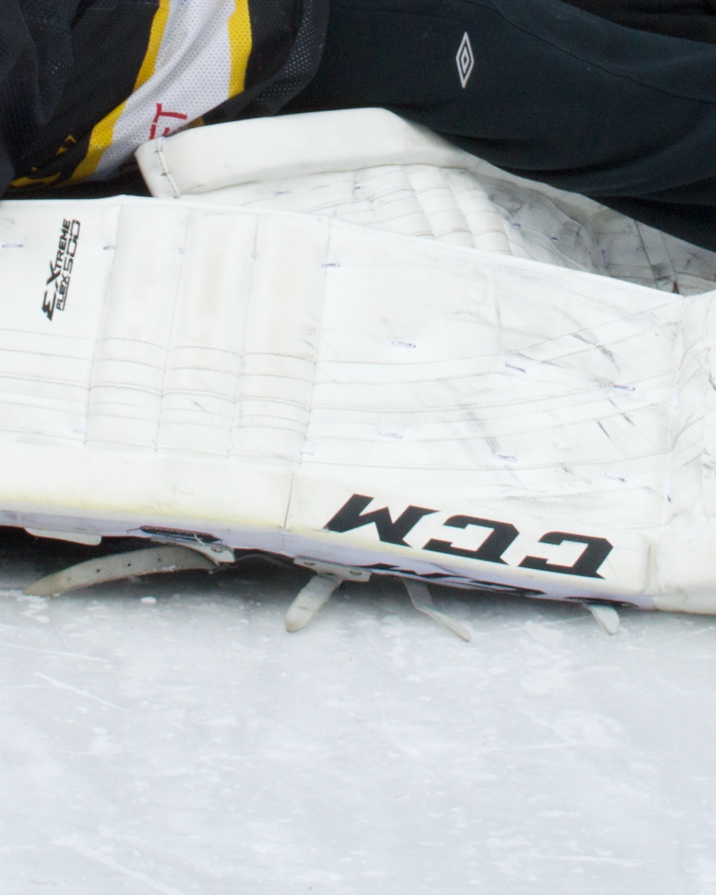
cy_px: -335
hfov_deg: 8.7
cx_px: 353
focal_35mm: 178
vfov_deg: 10.6
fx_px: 4714
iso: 400
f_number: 10
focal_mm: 26
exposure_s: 1/250
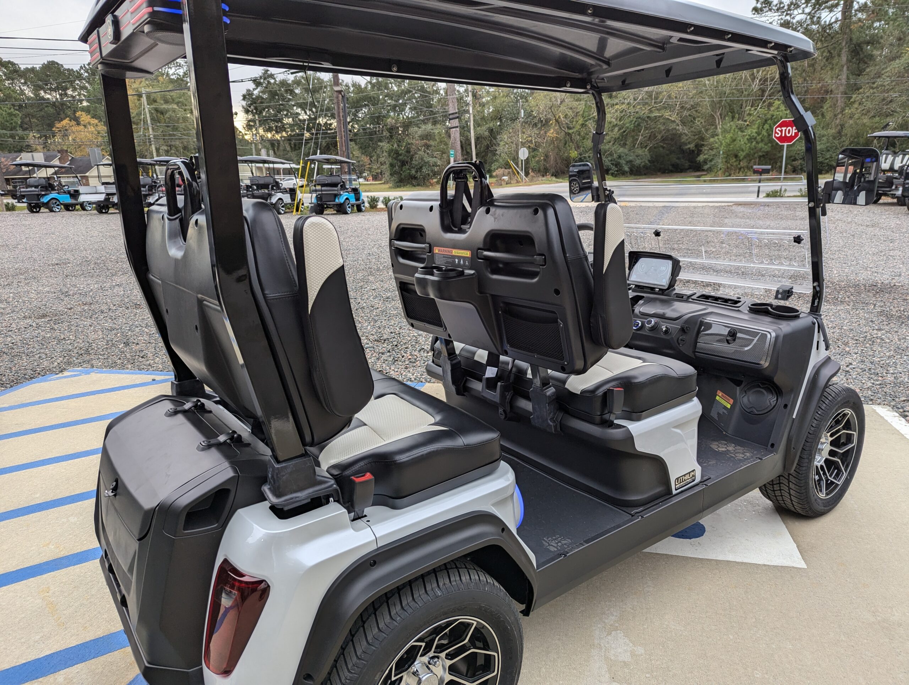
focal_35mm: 24
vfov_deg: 56.9
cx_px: 454
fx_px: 631
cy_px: 342
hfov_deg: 71.5
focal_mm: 6.81
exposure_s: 1/158
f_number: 1.85
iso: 38
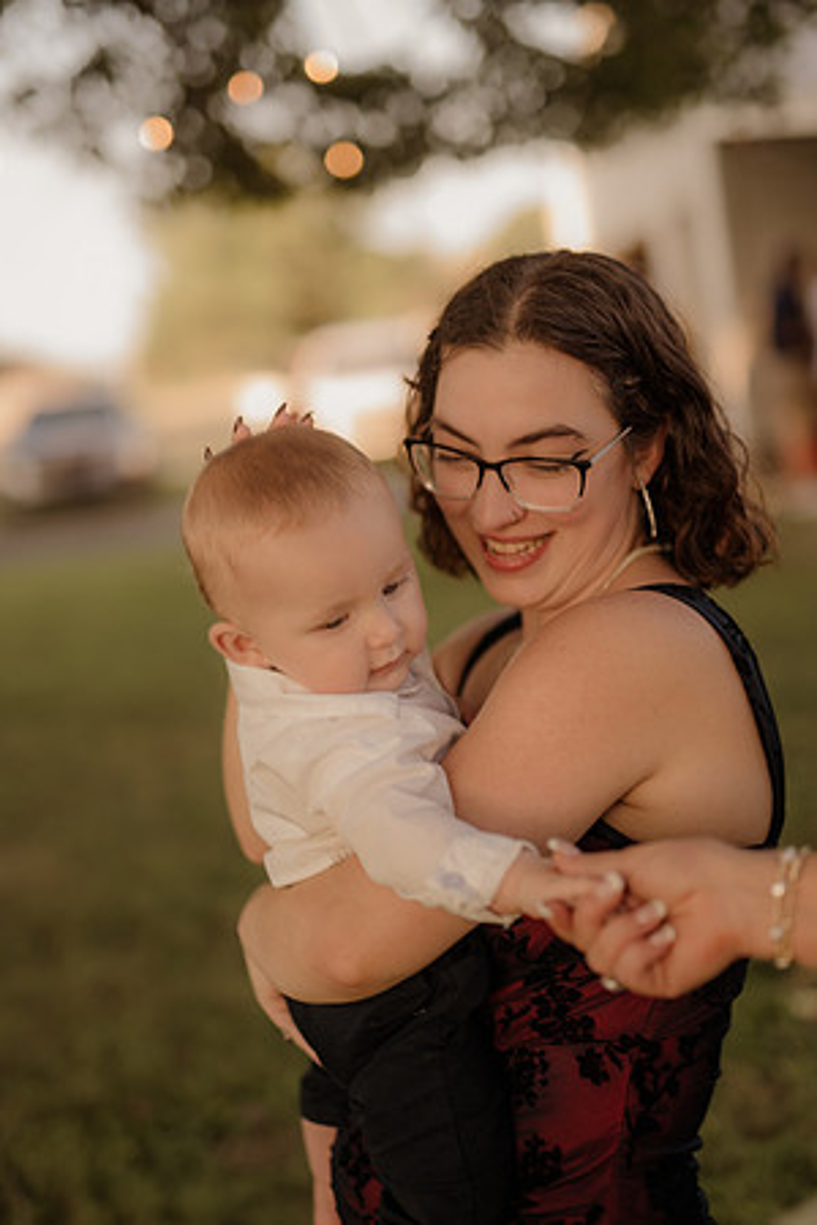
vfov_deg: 39.6
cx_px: 408
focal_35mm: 50
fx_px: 1702
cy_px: 612
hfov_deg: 27.0
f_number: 2.8
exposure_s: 1/640
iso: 200
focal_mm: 50
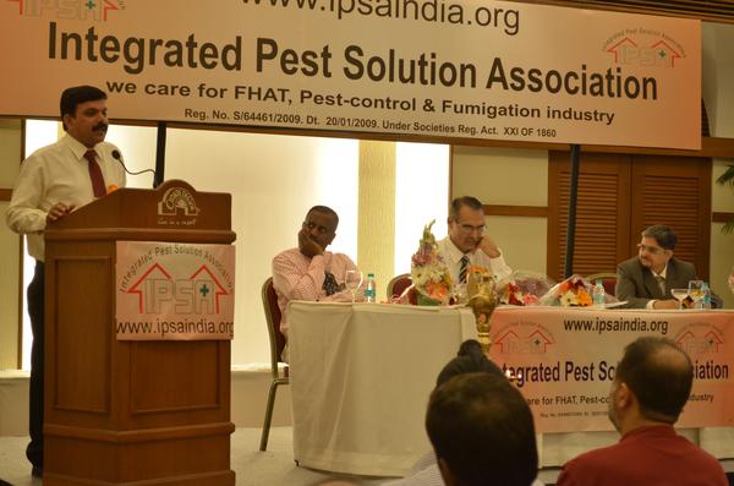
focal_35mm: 78
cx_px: 367
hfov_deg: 26.0
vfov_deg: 17.4
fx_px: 1587
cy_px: 243
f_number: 5.6
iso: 1000
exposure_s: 1/40
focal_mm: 52
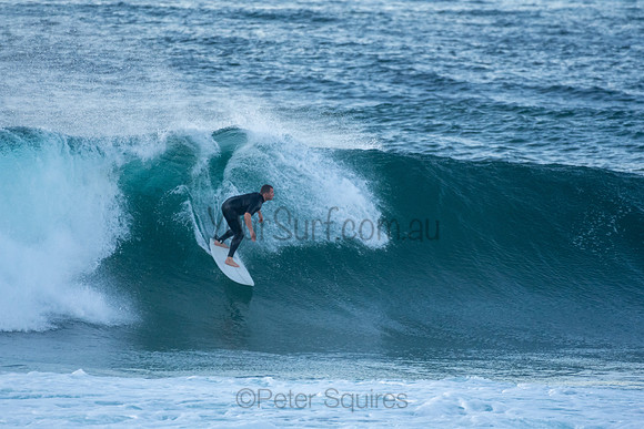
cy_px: 214
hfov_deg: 2.7
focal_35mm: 750
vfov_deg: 1.8
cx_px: 322
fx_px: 13419
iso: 1400
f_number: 5.6
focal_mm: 500
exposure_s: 1/1250
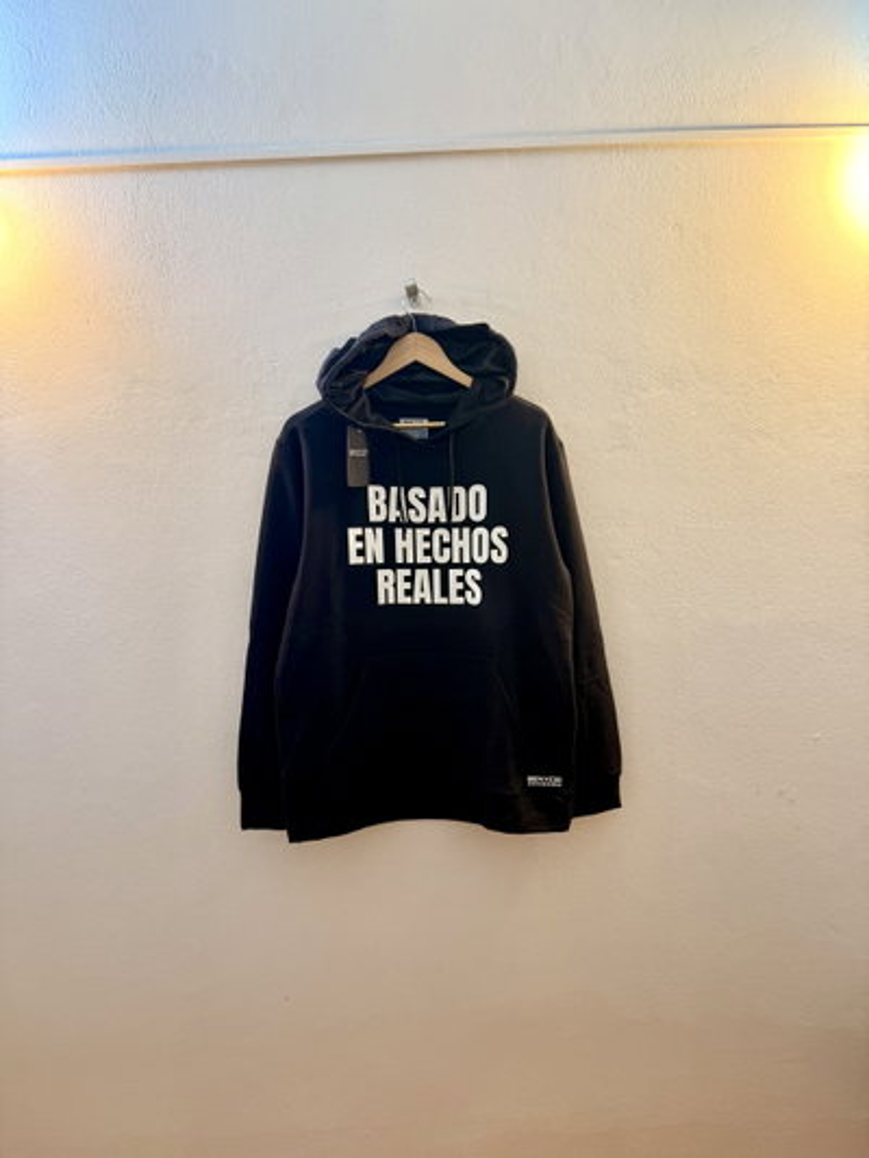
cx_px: 434
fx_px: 803
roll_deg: +1.1
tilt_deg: -10.1
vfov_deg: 71.6
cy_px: 579
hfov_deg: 56.8
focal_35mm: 24
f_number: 1.78
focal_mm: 6.76
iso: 125
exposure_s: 1/100
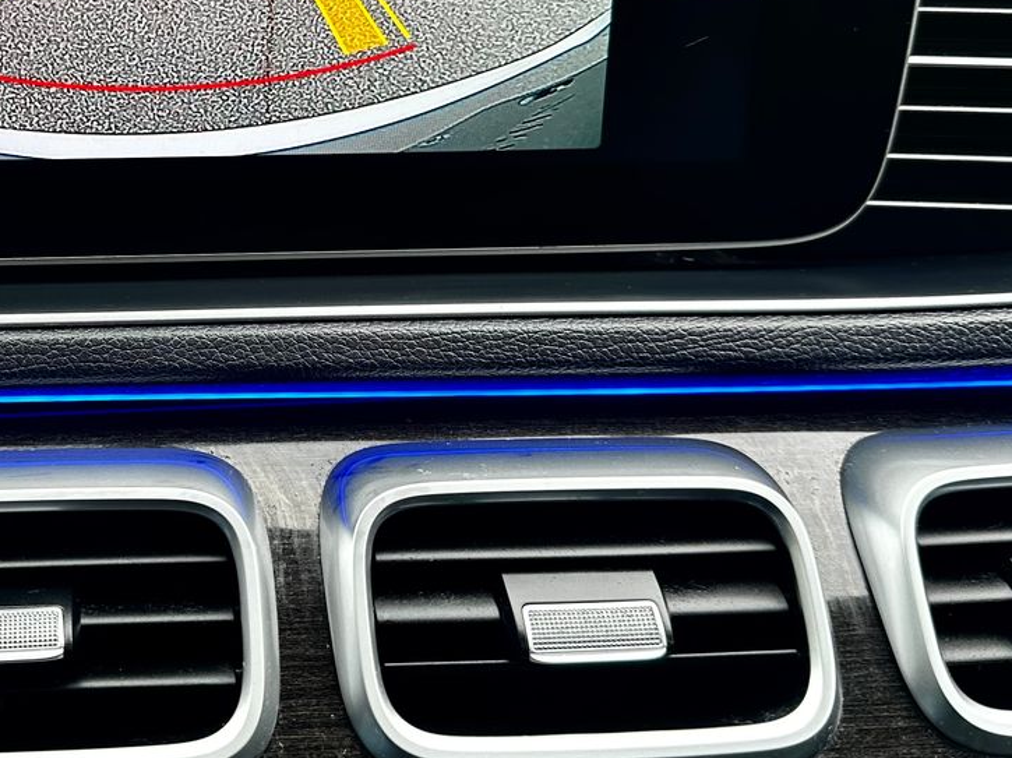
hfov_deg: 34.5
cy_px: 214
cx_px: 130
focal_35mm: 53
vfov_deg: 27.2
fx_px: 1549
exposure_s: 1/121
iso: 80
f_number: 1.78
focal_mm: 6.86
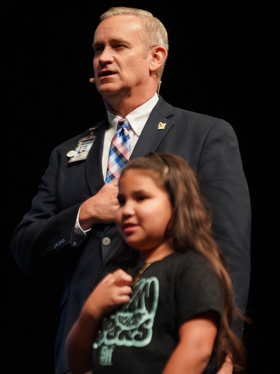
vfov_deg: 9.3
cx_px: 147
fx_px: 2286
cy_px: 187
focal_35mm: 212
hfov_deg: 7.0
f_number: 4
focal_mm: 179
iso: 6400
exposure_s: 1/200
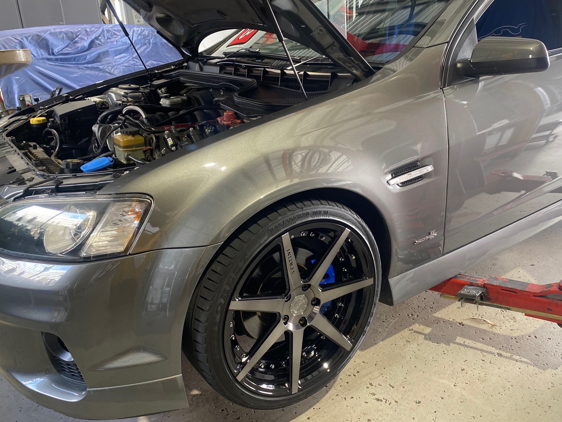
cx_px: 310
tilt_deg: -18.7
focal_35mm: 31
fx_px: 503
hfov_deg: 58.2
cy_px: 198
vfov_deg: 45.4
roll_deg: +3.0
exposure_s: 1/50
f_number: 1.8
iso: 125
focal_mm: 4.25
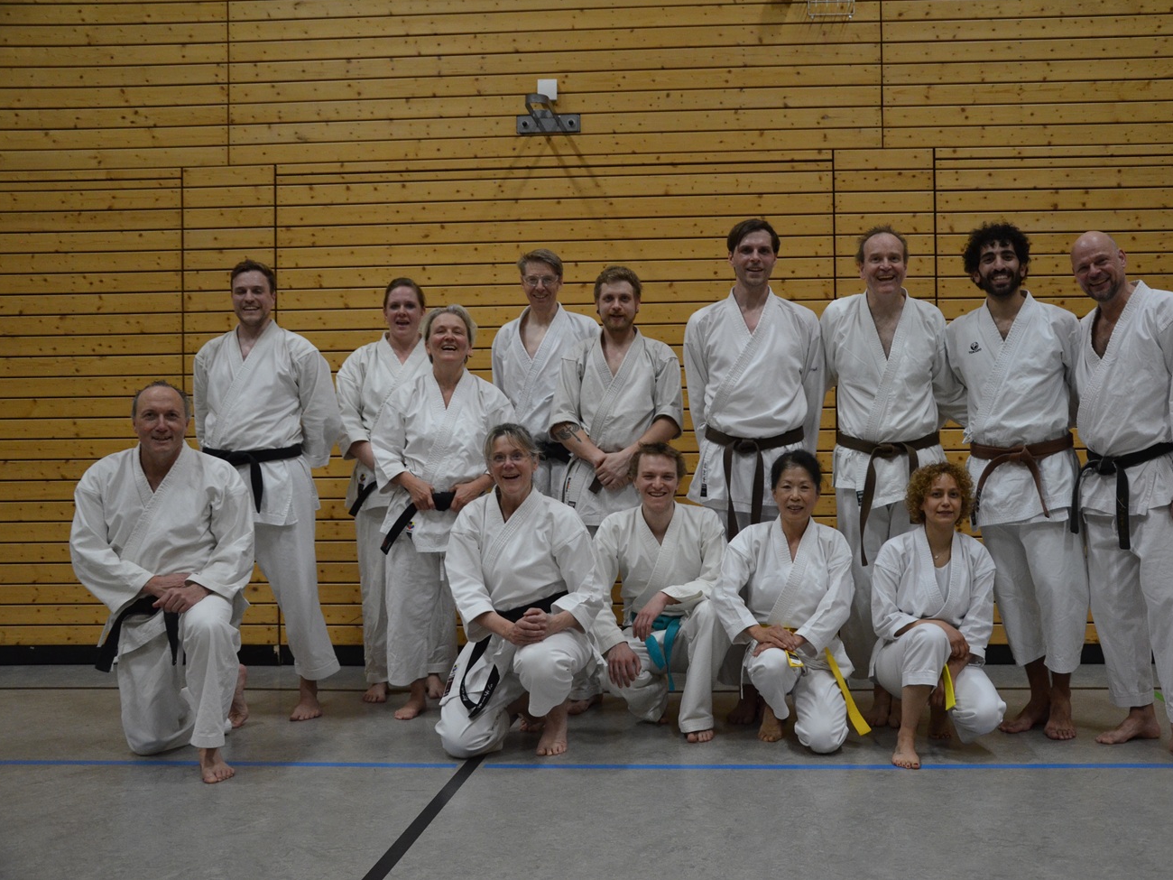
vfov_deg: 39.7
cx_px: 664
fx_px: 1220
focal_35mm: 36
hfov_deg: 51.2
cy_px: 439
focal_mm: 22
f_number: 3.8
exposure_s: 1/200
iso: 1600
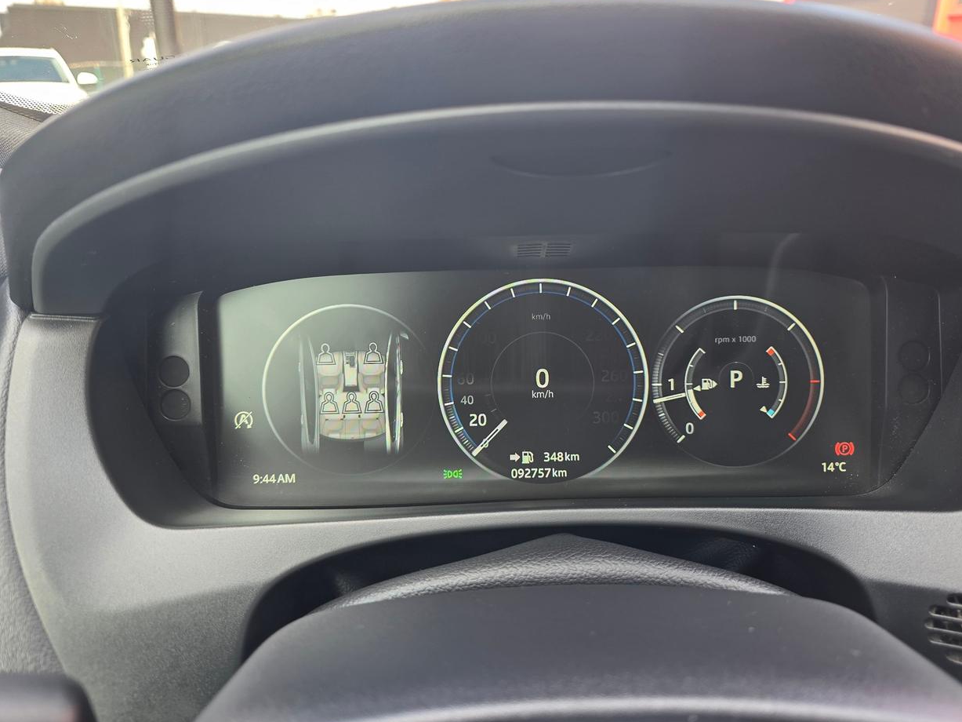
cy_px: 366
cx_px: 501
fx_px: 667
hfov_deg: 71.6
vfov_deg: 56.8
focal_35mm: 24
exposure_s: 1/100
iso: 64
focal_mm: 6.3
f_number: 1.7
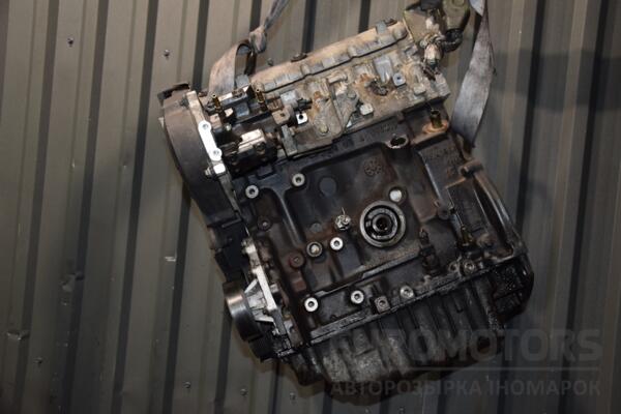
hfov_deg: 51.3
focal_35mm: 38
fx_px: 647
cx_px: 310
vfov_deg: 35.5
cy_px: 207
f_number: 5
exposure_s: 1/60
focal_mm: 25
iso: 800
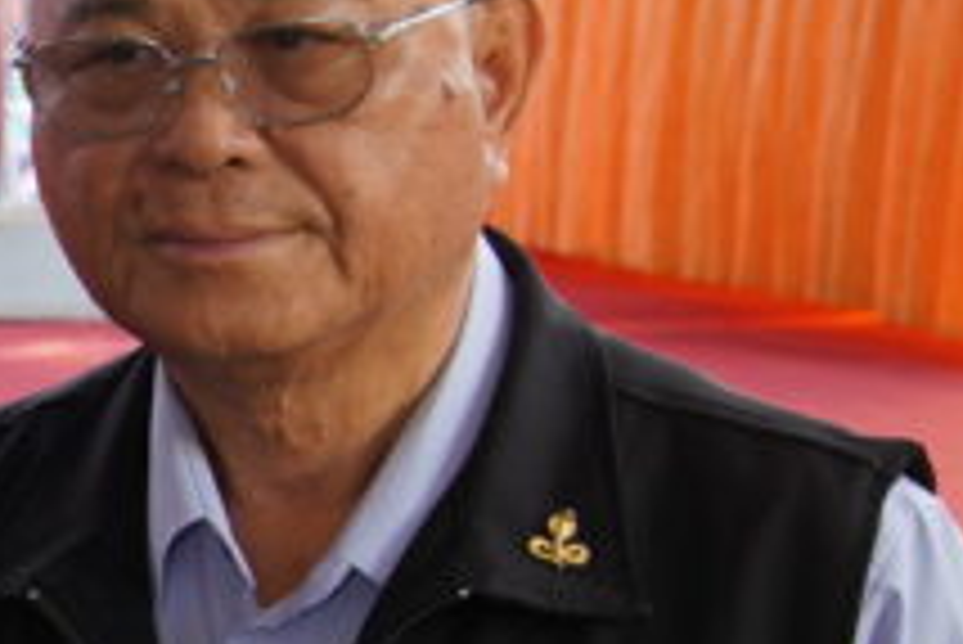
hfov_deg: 12.2
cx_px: -824
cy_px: 480
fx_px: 4095
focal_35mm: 153
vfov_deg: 9.0
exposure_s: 1/200
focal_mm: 32
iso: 640
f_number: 5
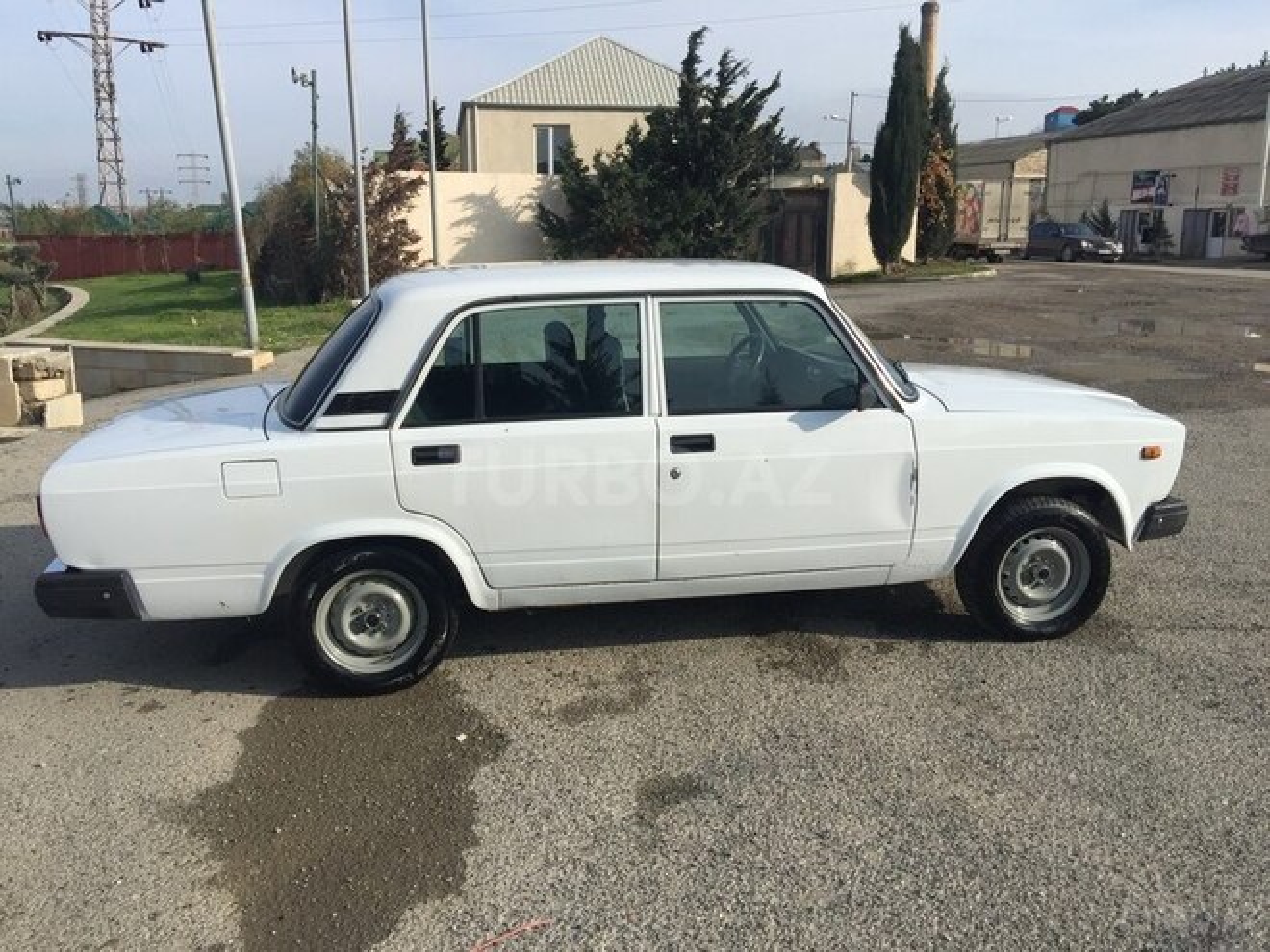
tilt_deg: -12.0
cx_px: 635
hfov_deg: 61.7
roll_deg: -1.3
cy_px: 476
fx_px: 1064
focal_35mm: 29
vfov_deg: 48.2
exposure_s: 1/2326
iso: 32
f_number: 2.2
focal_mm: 4.15
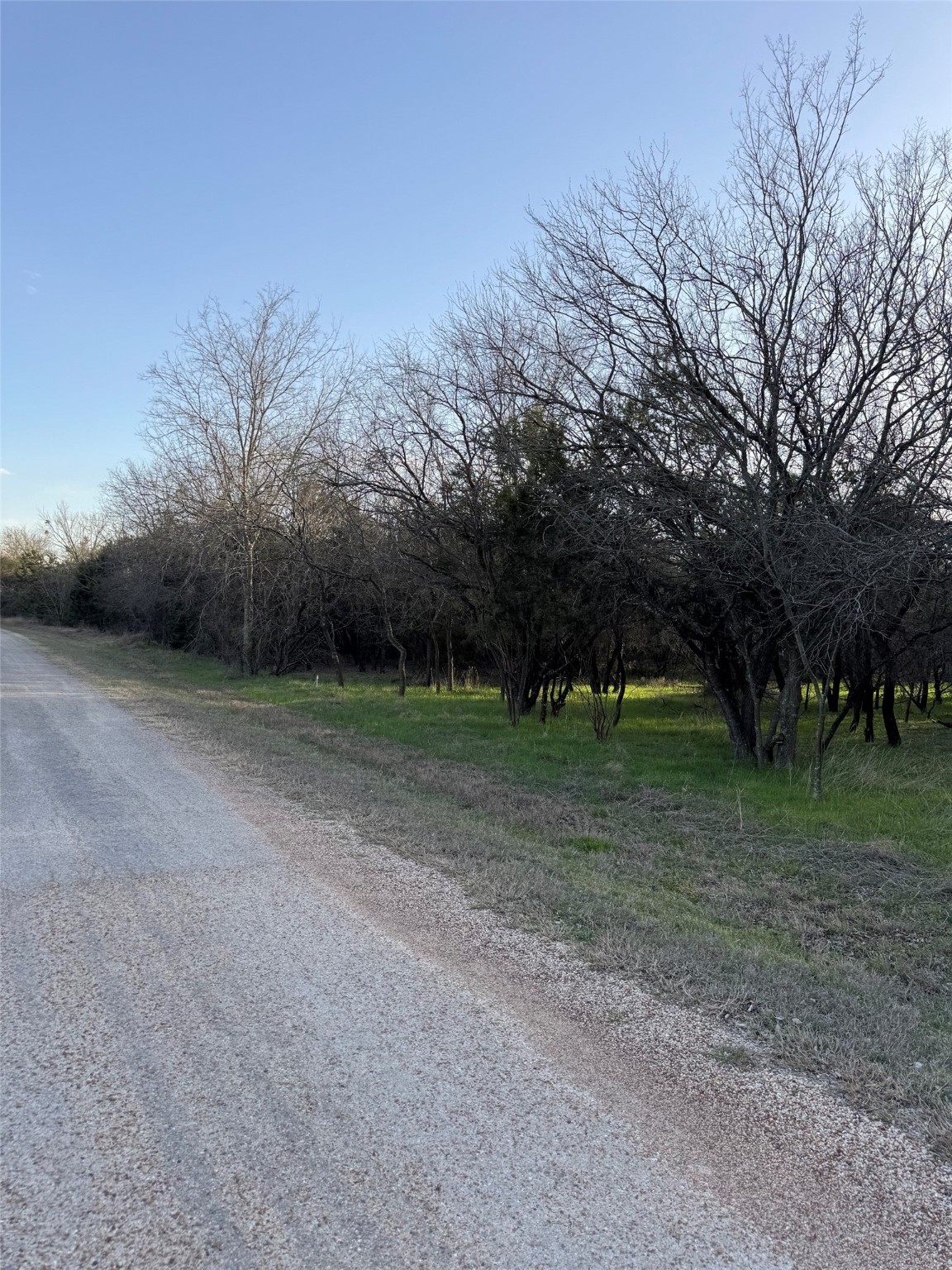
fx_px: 880
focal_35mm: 24
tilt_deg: -0.5
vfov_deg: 71.6
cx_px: 476
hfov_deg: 56.8
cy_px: 635
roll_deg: -4.4
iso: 80
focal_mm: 6.76
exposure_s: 1/1311
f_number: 1.78
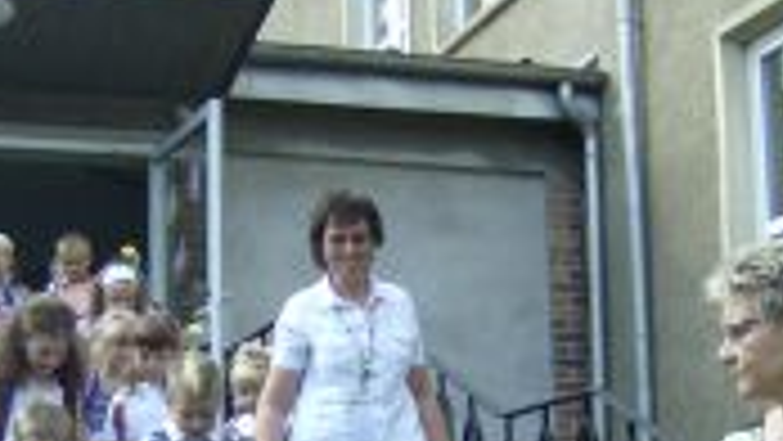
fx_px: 1869
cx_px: 292
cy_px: 536
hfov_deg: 23.6
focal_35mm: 90
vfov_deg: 13.1
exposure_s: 1/200
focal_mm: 6
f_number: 2.8
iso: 100
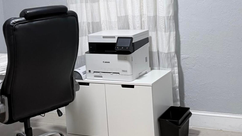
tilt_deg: -6.7
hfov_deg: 31.8
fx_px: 424
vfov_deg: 18.2
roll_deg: +4.3
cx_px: 98
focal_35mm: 66
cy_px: 35
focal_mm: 6.76
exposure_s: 1/60
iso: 200
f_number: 1.78
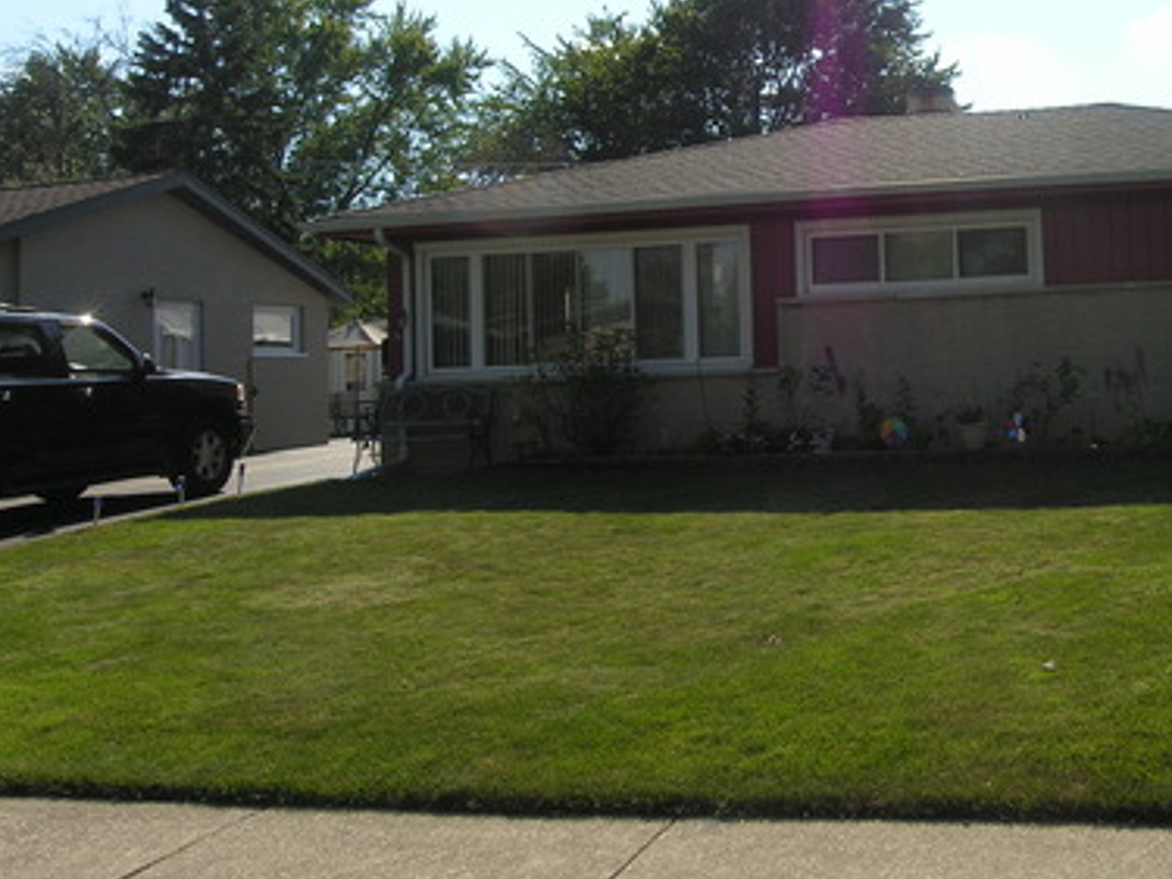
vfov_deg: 34.9
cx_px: 984
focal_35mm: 41
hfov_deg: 43.0
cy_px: 316
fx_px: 1388
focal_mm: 6.1
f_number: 5.7
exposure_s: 1/254
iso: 50
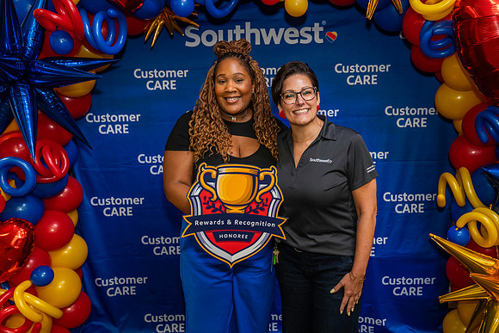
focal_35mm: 38
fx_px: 534
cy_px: 166
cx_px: 250
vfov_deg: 34.7
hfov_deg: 50.1
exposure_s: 1/160
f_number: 4
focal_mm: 38
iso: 1250
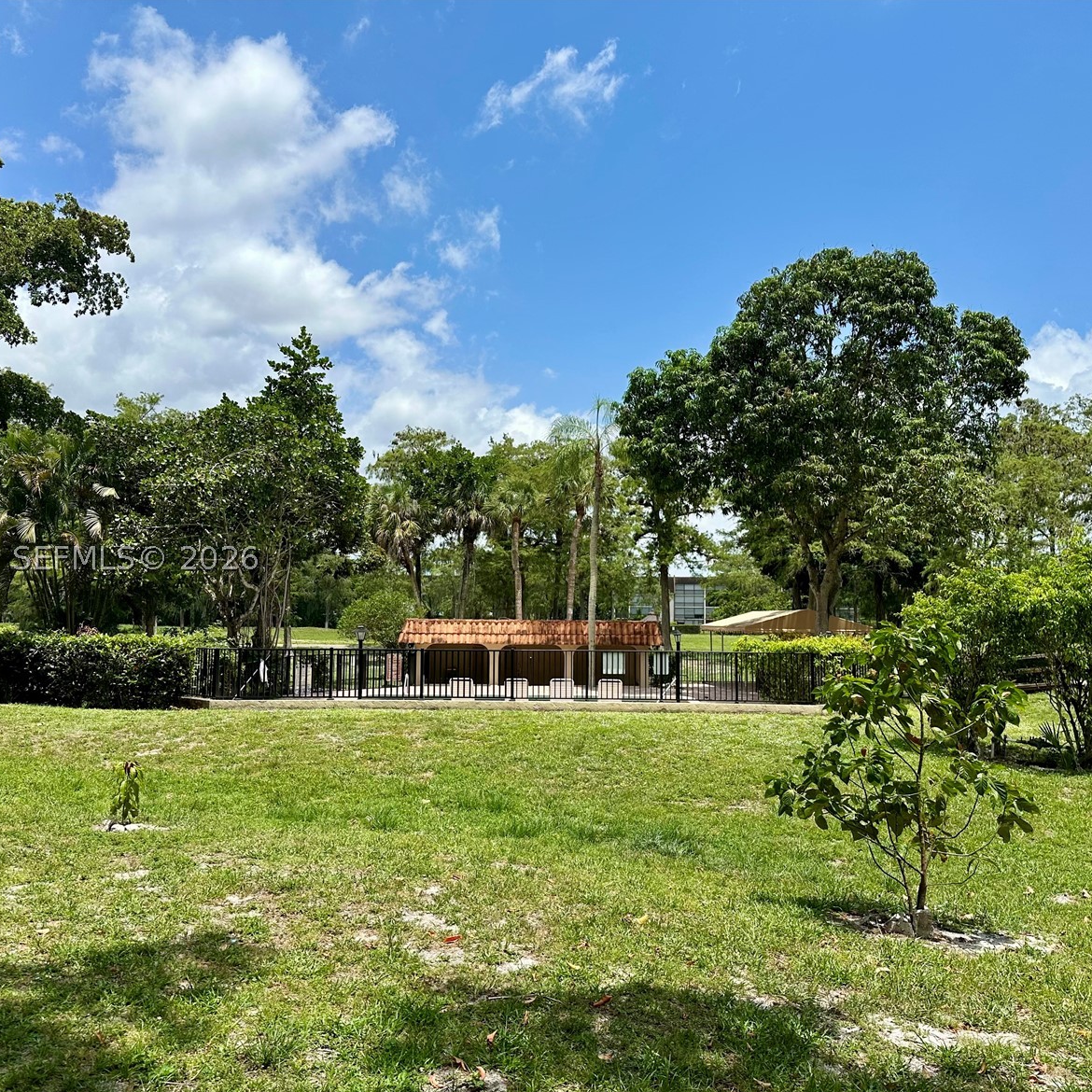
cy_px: 558
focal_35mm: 29
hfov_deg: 55.6
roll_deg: -0.7
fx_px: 1035
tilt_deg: +4.6
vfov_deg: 55.6
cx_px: 545
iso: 80
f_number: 1.78
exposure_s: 1/5000
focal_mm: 6.86
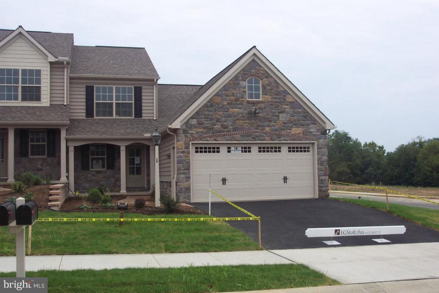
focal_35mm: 38
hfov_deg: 50.7
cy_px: 146
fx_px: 463
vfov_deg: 35.1
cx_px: 220
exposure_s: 1/250
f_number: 4.8
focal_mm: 8
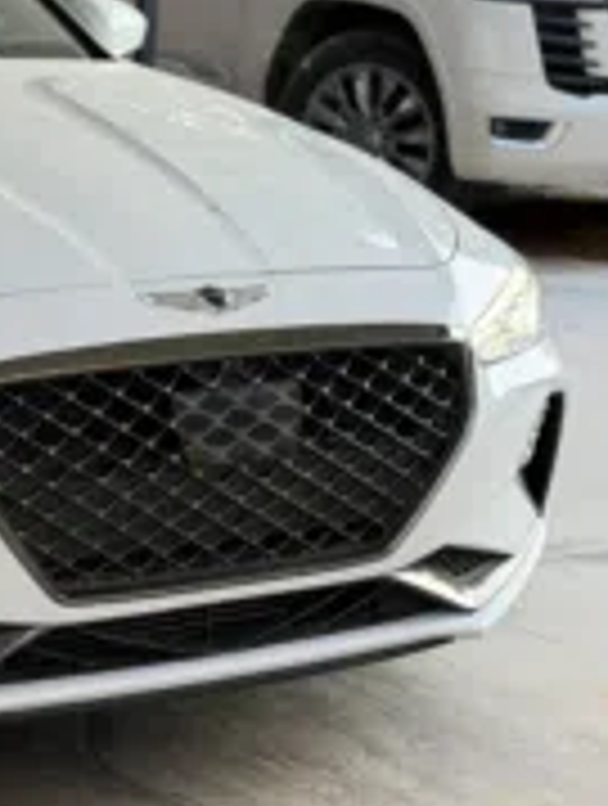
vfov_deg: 18.2
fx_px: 2497
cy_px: 194
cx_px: -23
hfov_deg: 13.7
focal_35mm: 107
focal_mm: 6.76
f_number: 1.78
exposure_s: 1/39
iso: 250
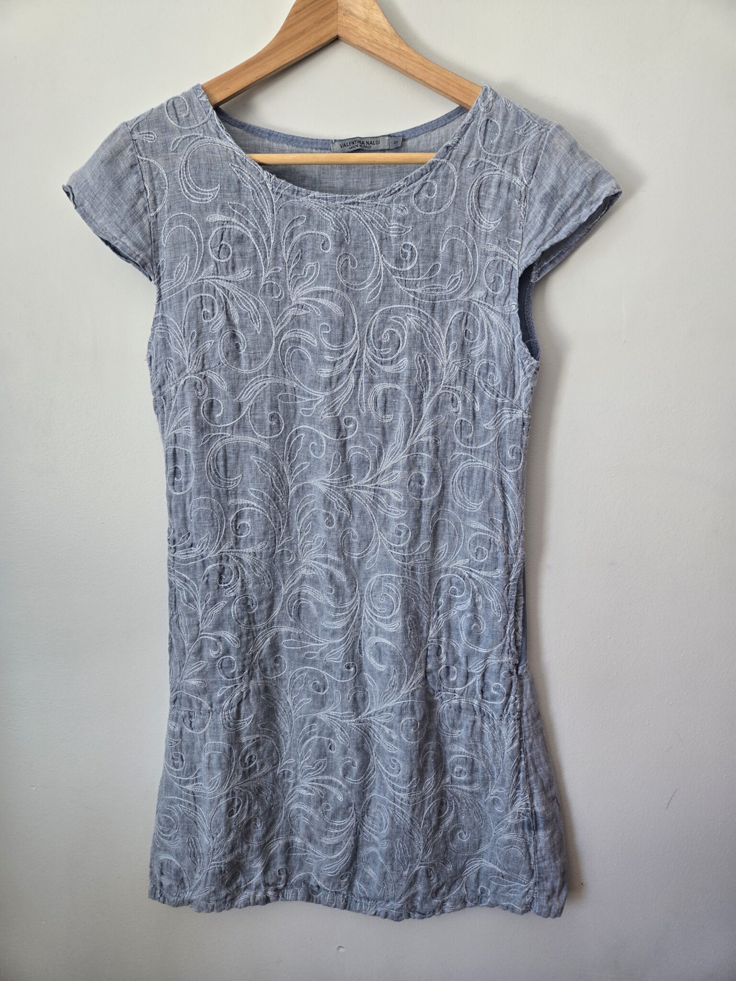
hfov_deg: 58.9
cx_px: 368
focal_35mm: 23
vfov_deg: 73.9
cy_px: 490
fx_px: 652
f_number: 1.8
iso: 100
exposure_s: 1/180
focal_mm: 5.4
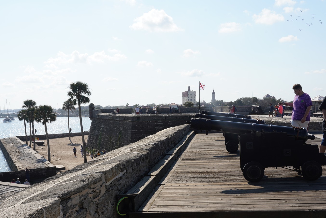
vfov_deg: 30.7
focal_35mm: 43
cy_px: 160
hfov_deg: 45.4
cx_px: 148
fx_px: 389
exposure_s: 1/100
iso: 100
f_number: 16
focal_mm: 29
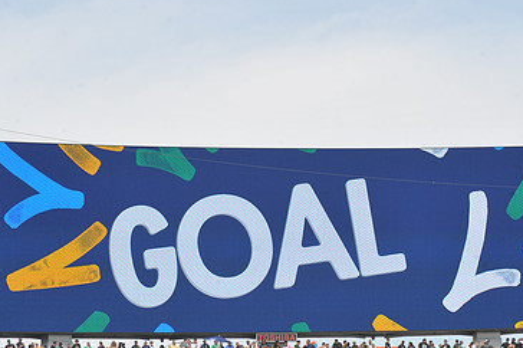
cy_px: 247
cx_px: 254
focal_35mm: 185
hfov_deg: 11.1
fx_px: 2685
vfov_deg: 7.4
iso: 320
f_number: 11
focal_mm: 116
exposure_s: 1/500
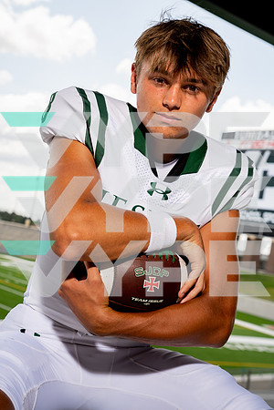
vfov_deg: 35.6
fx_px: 639
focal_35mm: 56
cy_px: 205
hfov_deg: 24.2
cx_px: 137
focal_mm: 56
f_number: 6.3
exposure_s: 1/250
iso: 100
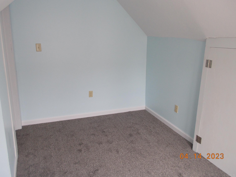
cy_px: 88
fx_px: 198
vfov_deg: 48.2
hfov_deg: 61.7
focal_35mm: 29
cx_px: 118
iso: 80
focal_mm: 4.1
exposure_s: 1/50
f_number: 3.3
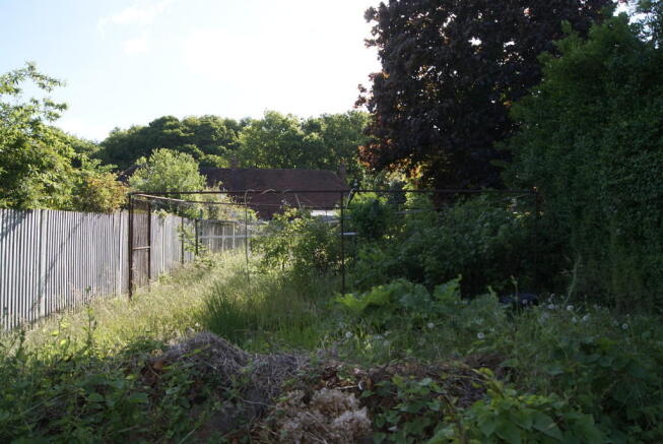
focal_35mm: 39
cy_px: 222
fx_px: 719
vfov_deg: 34.3
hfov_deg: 49.5
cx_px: 332
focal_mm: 26
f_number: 8
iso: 100
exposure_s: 1/160
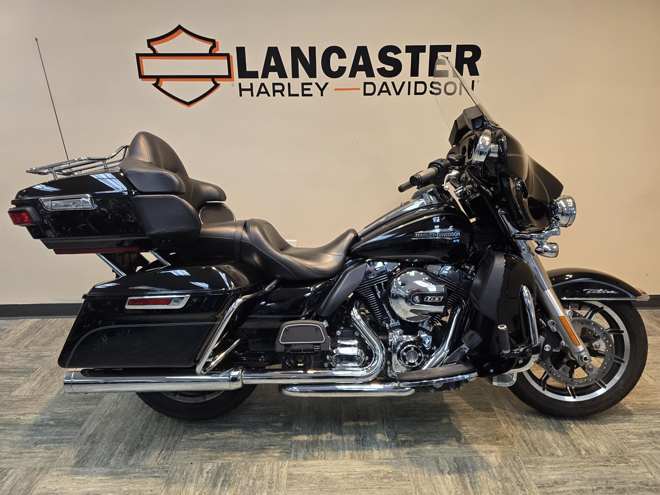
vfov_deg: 58.9
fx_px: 439
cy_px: 248
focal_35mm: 23
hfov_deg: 73.9
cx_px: 330
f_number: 1.7
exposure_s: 1/120
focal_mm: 6.3
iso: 160
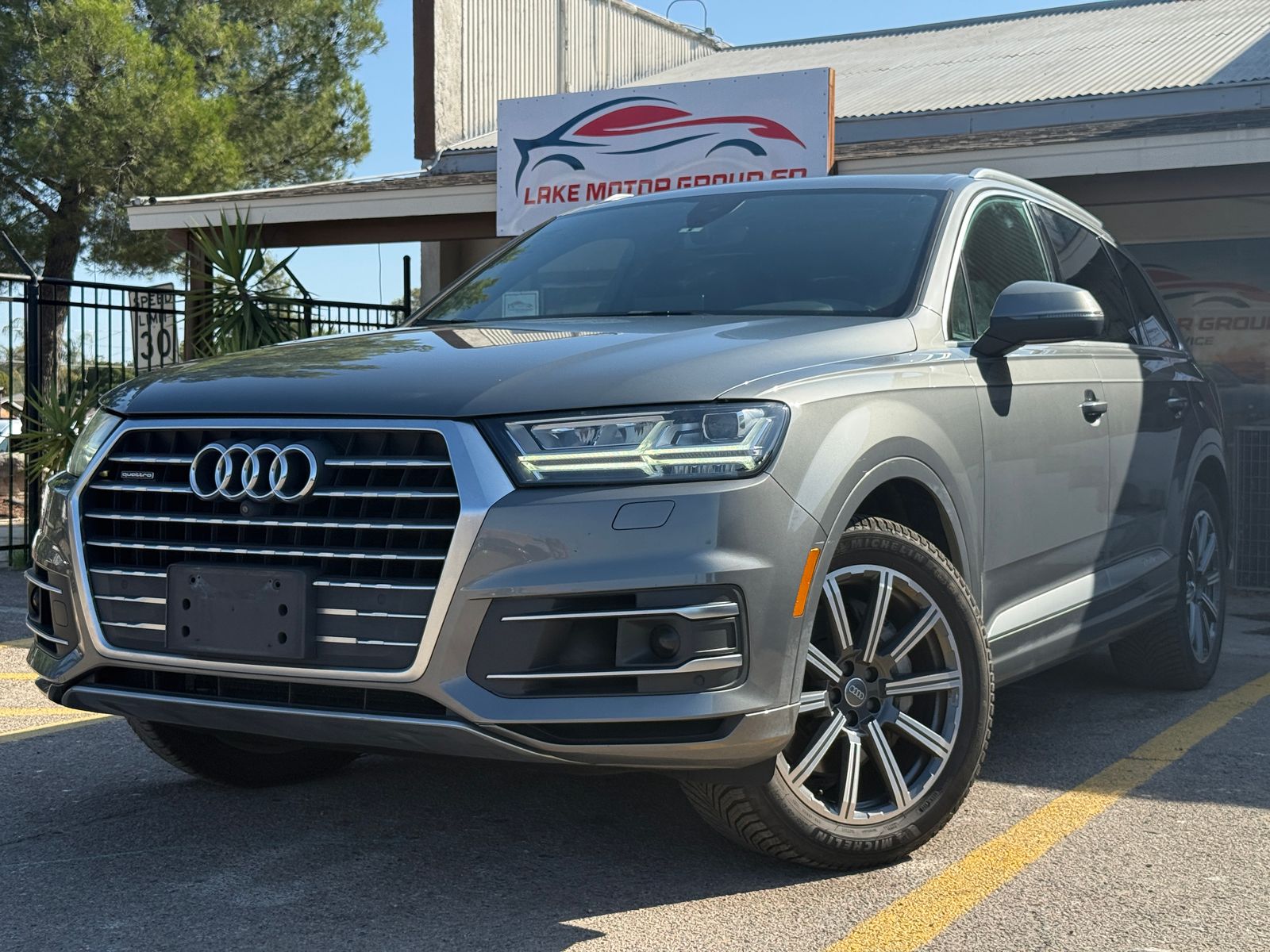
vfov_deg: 30.3
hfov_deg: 39.7
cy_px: 476
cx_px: 635
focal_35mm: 48
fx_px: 1761
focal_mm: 6.76
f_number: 1.78
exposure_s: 1/2762
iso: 80
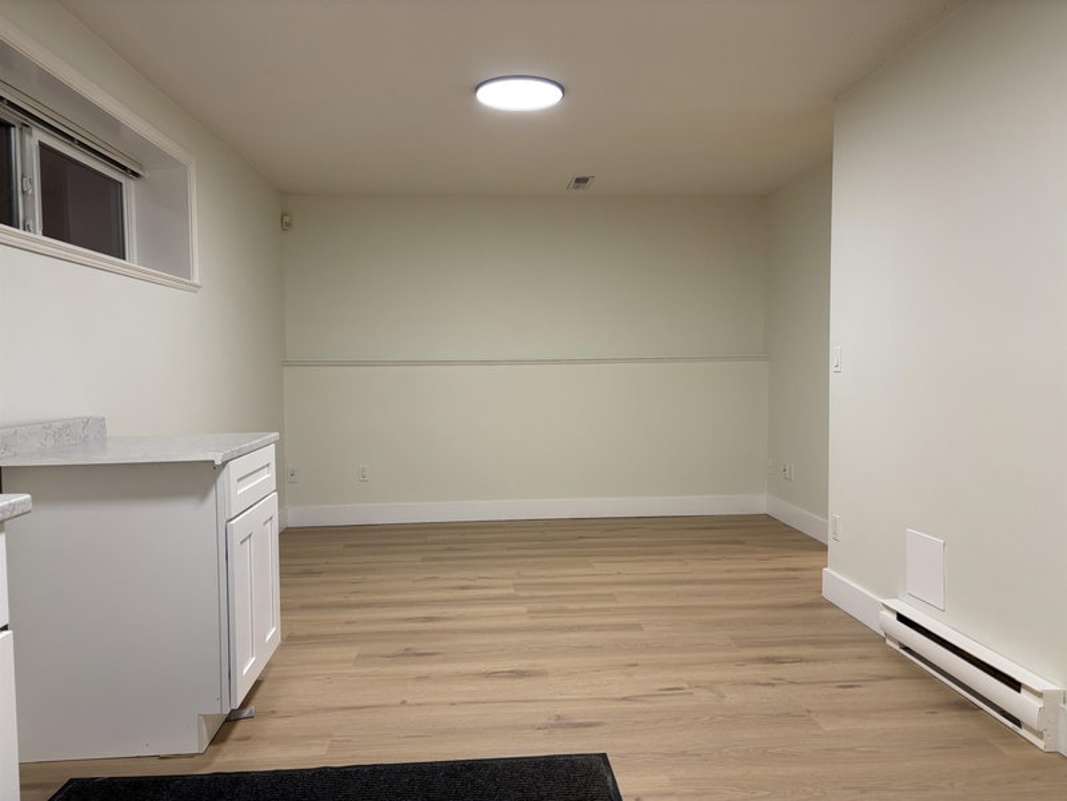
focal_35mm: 26
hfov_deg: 67.3
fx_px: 801
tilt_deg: -3.0
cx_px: 534
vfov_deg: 53.1
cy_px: 400
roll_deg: +0.3
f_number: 1.6
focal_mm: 5.96
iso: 80
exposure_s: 1/60
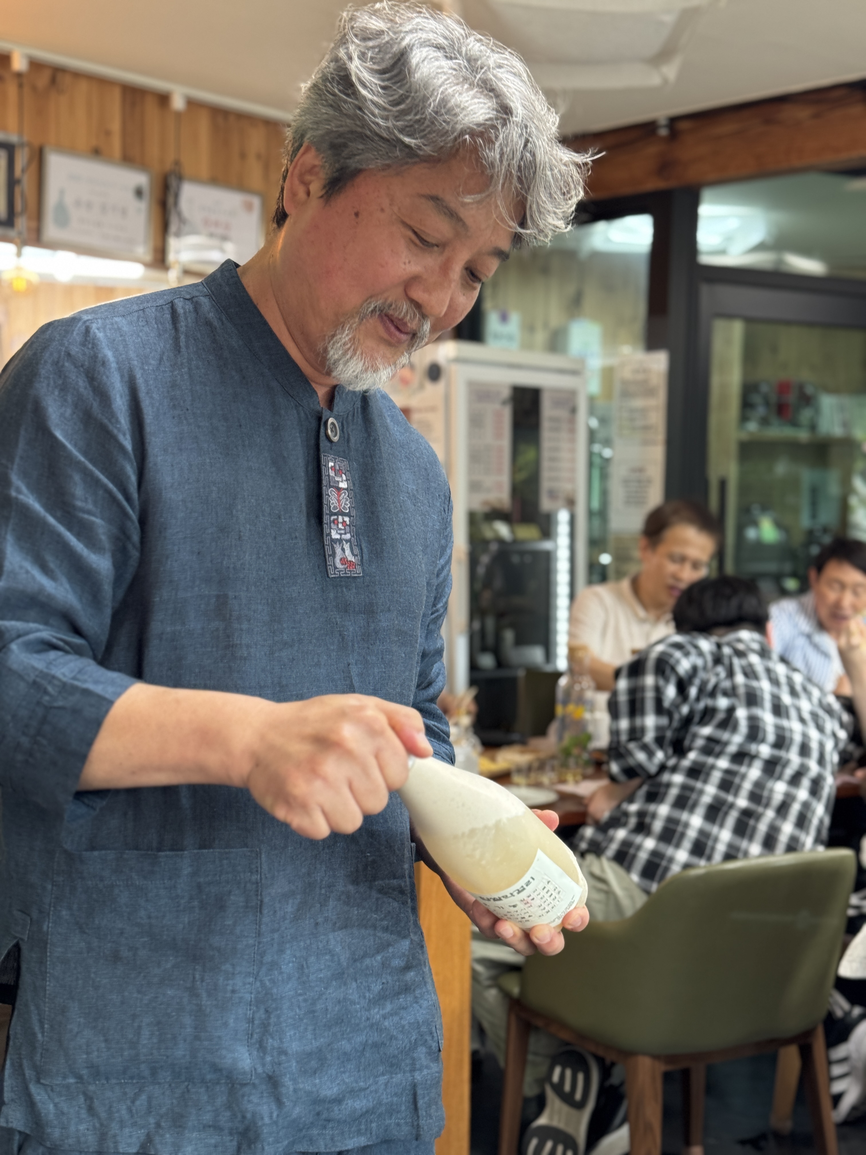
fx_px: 1601
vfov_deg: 39.7
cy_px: 578
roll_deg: -1.2
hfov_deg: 30.3
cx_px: 433
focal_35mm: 48
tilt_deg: -2.7
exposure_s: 1/60
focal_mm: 6.76
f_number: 1.78
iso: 200
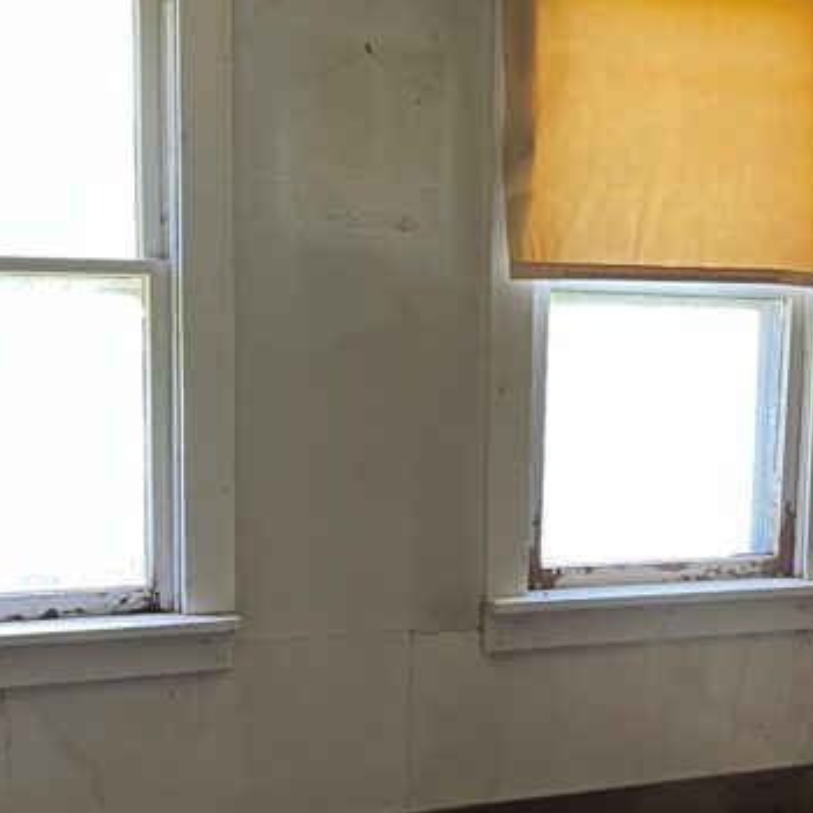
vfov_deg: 24.5
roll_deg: -1.5
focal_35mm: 70
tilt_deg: -9.1
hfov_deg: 24.1
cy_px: 555
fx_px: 1860
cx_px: 712
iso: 160
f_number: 1.5
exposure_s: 1/60
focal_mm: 5.7
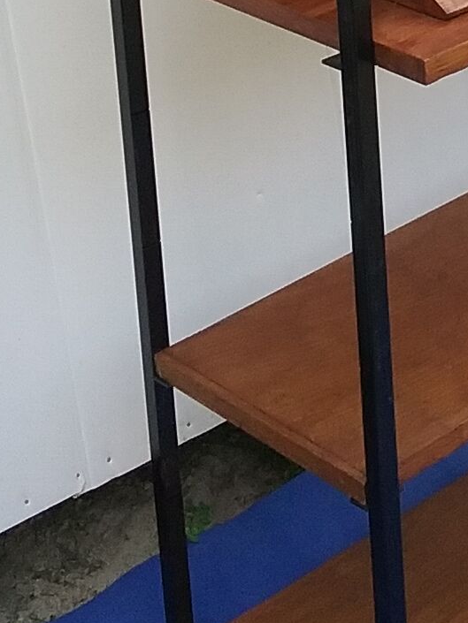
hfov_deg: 12.8
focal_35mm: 114
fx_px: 2054
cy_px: -244
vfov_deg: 16.1
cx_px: 499
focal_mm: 3.3
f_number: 2.2
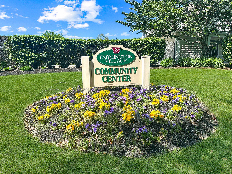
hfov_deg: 71.6
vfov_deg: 56.8
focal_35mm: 24
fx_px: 161
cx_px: 116
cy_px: 87
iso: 80
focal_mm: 6.86
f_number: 1.78
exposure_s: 1/3472
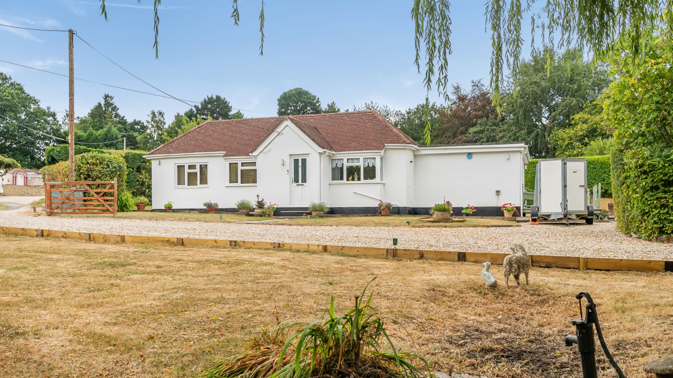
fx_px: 571
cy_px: 218
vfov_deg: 36.6
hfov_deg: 61.0
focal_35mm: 32
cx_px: 337
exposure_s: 1/320
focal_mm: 20
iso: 400
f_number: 8
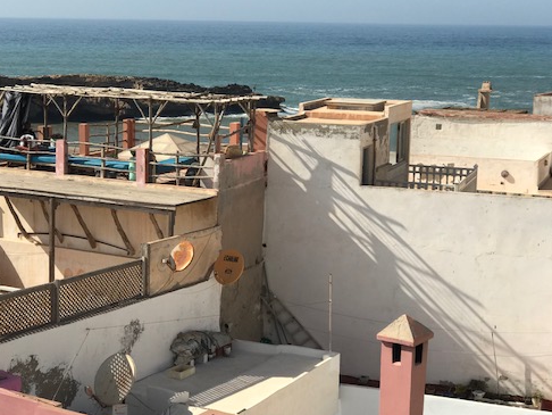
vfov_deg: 19.6
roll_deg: -1.1
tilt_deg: -7.2
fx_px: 1197
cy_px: 171
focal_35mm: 75
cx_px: 196
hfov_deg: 25.9
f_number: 2.8
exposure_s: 1/1312
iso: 20
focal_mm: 6.6
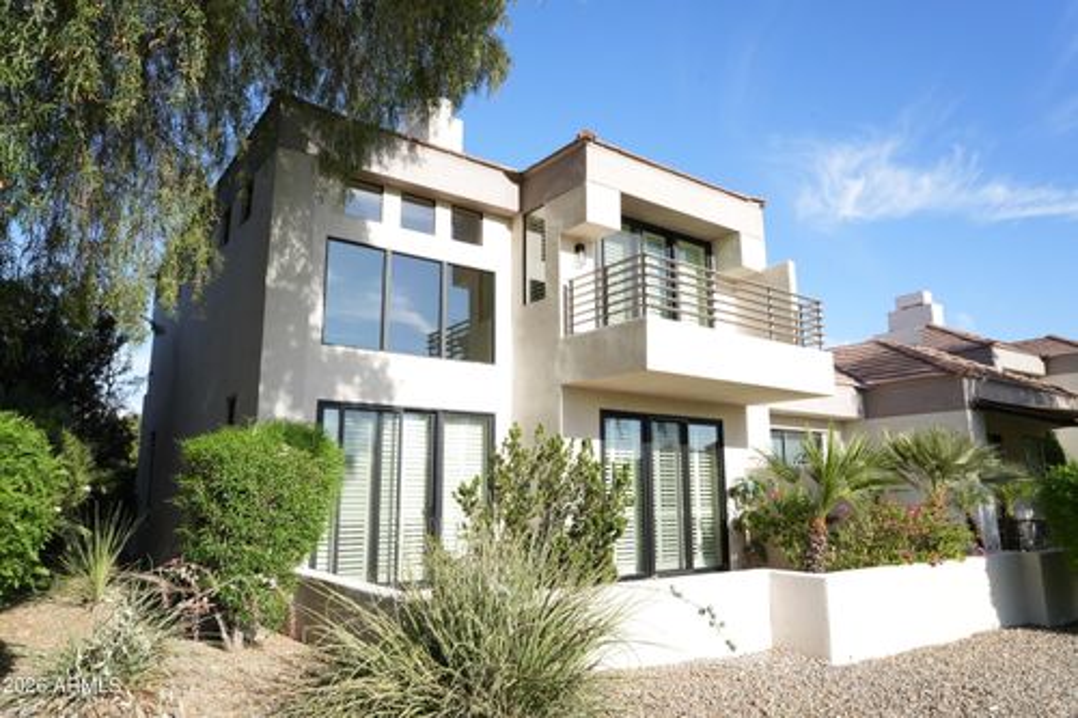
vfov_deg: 53.1
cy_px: 359
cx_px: 539
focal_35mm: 24
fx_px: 718
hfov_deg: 73.8
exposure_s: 1/60
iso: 100
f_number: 11
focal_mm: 24
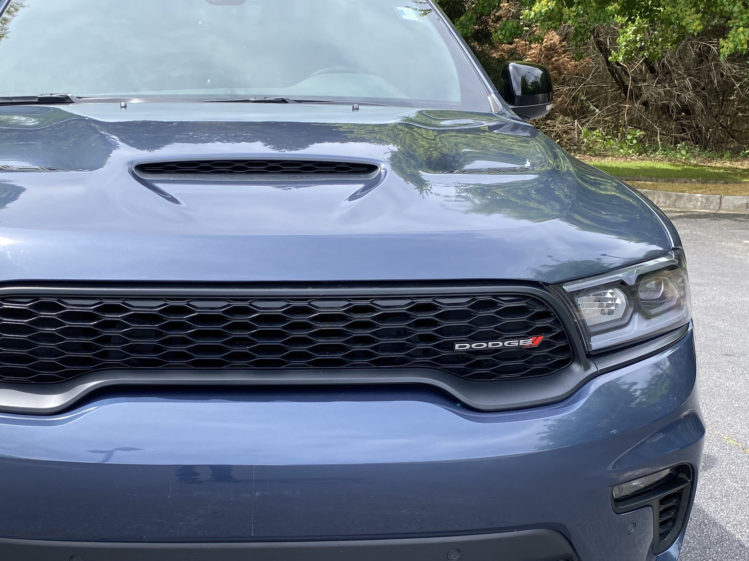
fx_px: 995
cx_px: 233
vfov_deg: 31.4
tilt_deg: -14.6
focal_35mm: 46
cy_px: 331
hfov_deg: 40.6
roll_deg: +0.2
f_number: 1.8
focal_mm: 4.25
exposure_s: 1/890
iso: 32
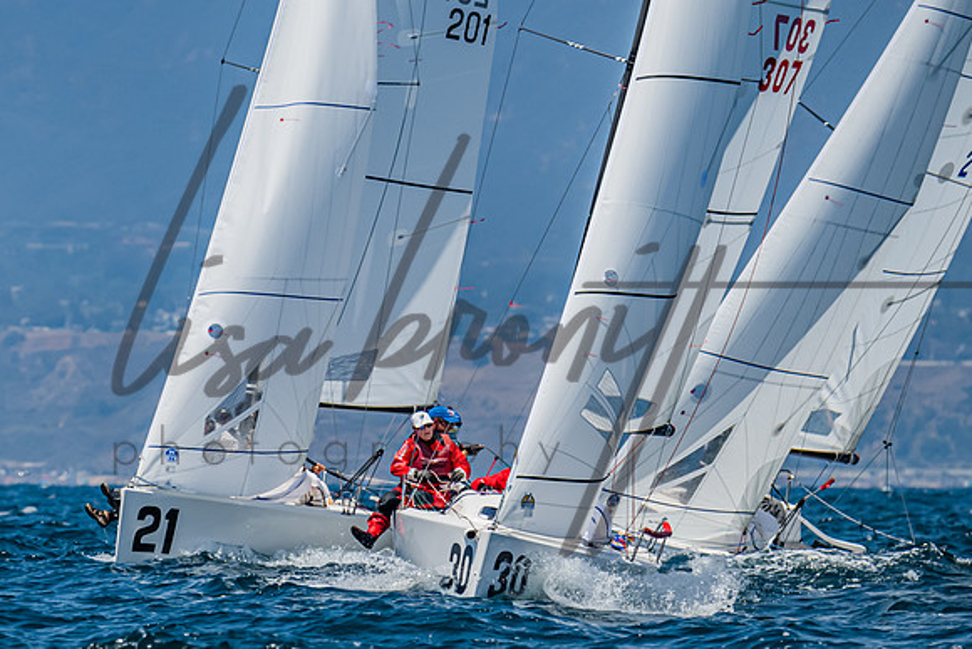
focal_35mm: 547
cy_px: 354
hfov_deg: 3.8
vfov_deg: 2.5
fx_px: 14778
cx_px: 94
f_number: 6.3
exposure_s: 1/2500
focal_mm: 270
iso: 400
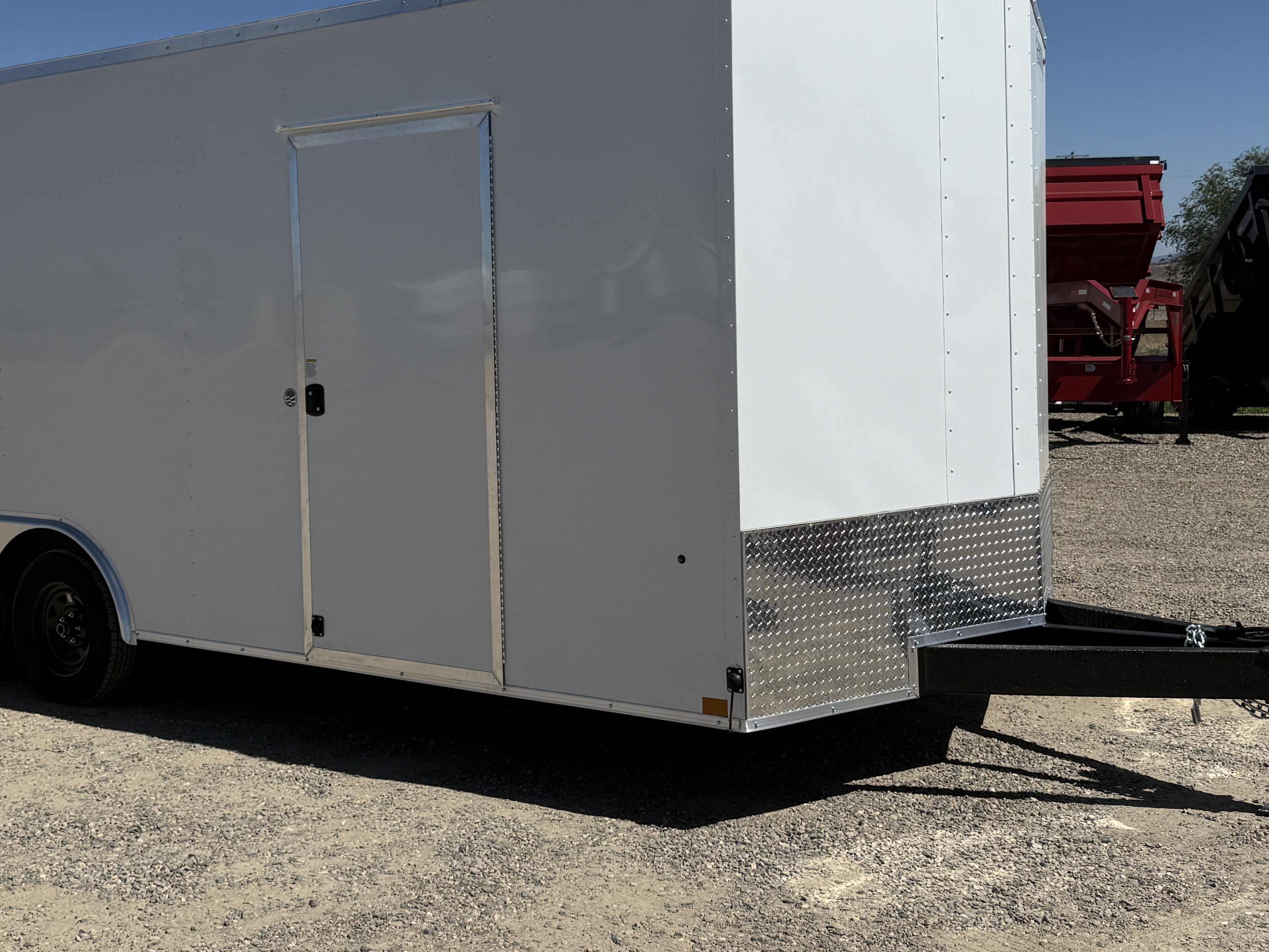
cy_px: 396
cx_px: 489
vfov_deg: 32.8
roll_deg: +2.2
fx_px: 1613
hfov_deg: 42.7
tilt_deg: -3.6
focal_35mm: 44
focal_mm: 6.76
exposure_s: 1/9091
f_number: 1.78
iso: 80
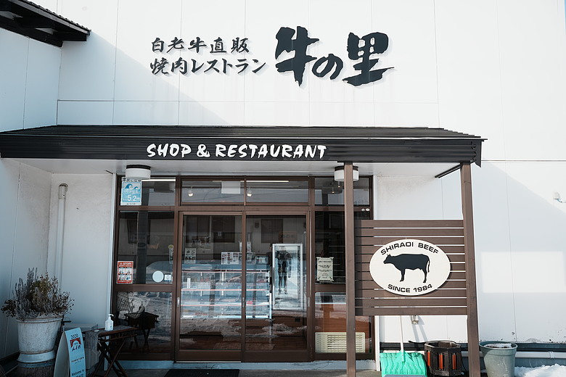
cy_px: 188
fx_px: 489
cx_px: 283
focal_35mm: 31
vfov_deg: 42.2
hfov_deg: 60.1
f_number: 3.2
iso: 250
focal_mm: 31.1
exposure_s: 1/2500
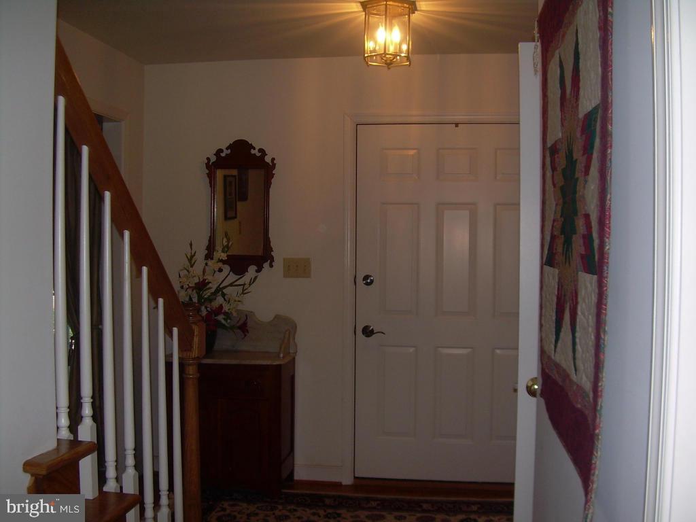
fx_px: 764
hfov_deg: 49.0
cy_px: 261
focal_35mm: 38
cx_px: 348
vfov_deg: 37.7
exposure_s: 1/60
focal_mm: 6.3
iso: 50
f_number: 2.8
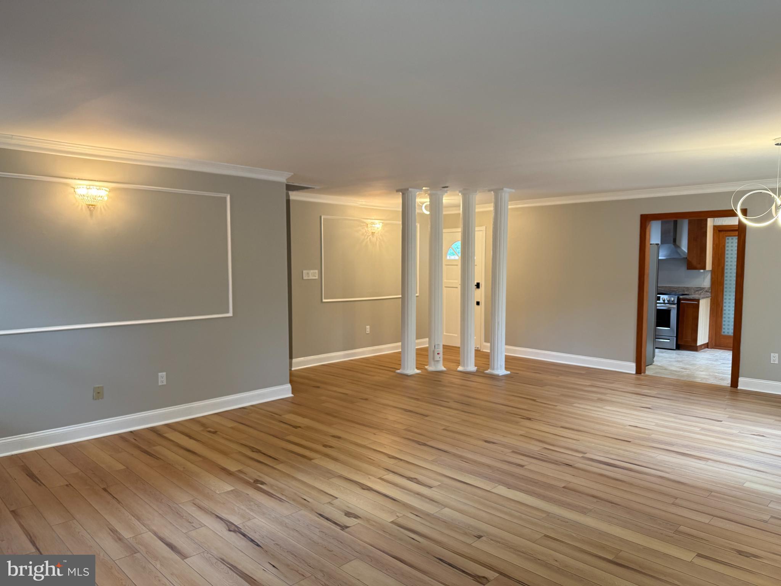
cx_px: 390
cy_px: 293
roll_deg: -0.2
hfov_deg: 71.6
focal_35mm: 24
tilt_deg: -3.7
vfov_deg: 56.8
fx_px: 541
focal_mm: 6.76
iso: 250
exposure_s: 1/60
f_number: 1.78
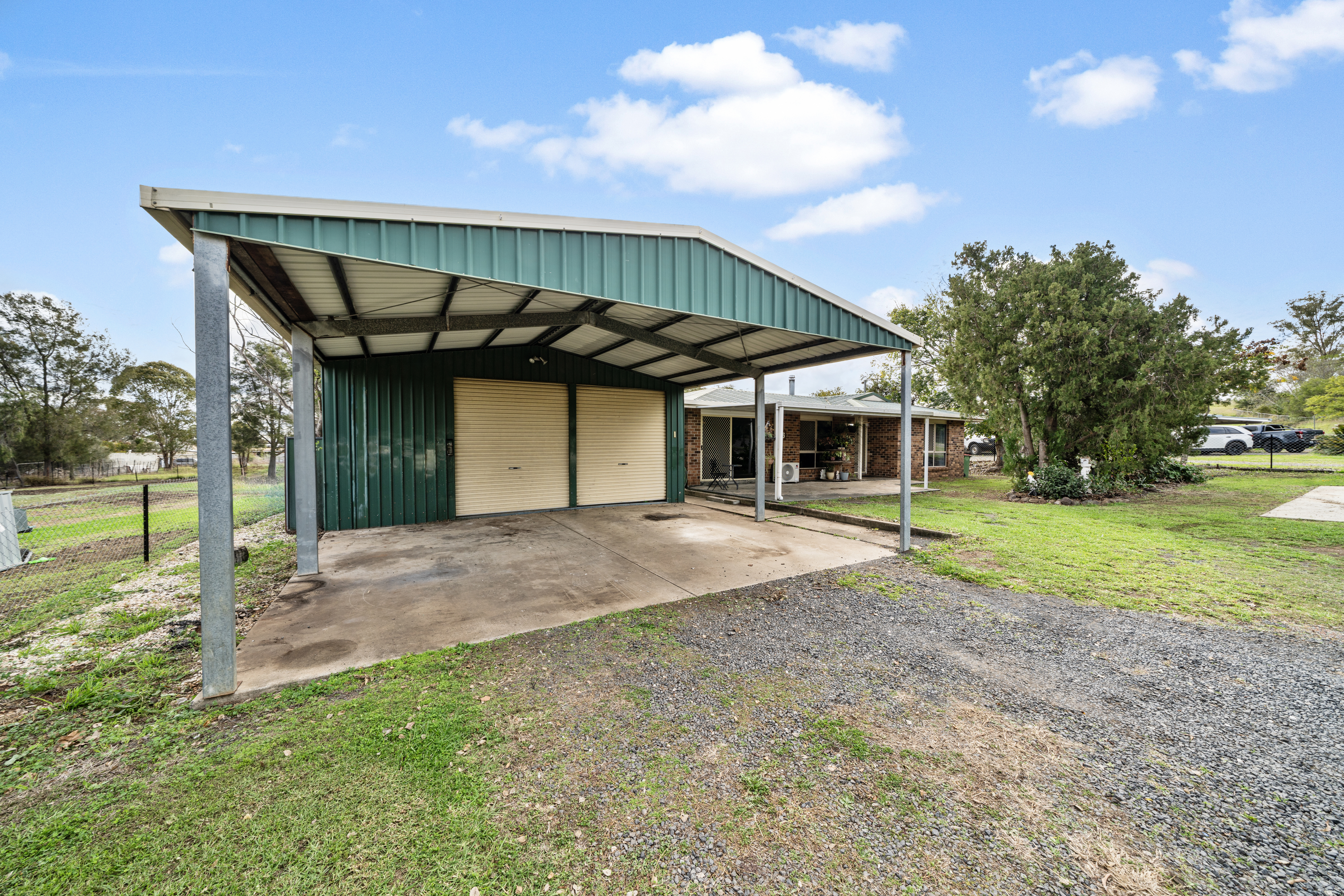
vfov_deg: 90.0
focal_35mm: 12
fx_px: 448
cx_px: 672
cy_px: 448
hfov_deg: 112.6
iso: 100
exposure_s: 1/60
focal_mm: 12
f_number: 8
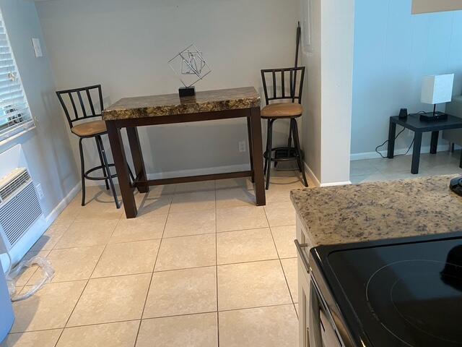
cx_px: 231
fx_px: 347
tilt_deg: -21.1
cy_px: 174
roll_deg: +7.1
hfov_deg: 67.3
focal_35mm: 26
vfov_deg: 53.1
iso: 320
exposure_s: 1/60
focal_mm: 4.25
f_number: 1.8
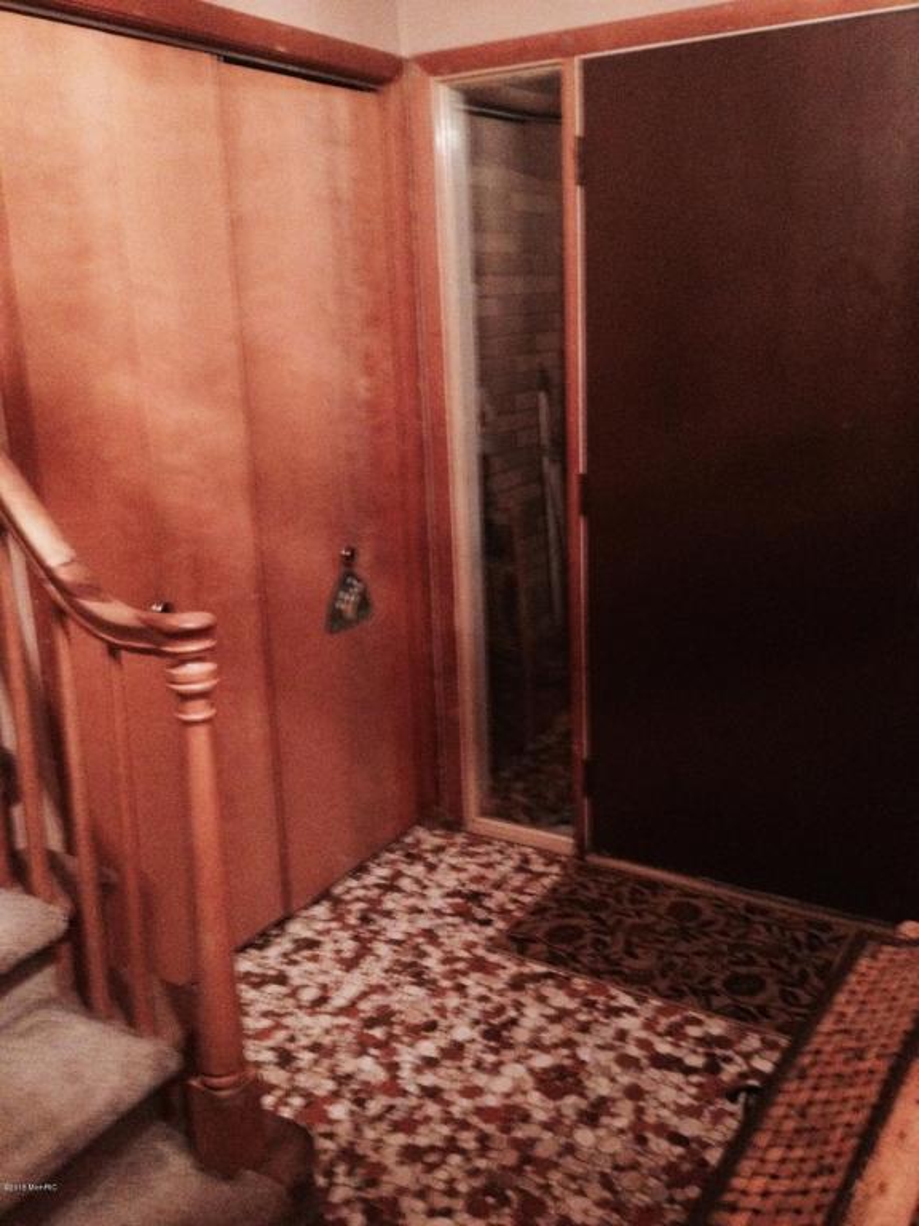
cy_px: 613
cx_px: 460
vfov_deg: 52.6
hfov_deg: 40.7
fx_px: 1239
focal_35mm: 35
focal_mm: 4.28
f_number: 2.4
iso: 800
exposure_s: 1/15
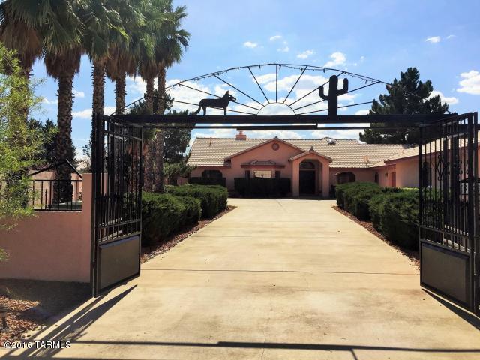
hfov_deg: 61.7
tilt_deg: +2.4
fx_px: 402
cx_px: 240
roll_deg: -1.6
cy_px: 180
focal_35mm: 29
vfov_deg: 48.2
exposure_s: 1/3968
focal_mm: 4.15
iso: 32
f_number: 2.2
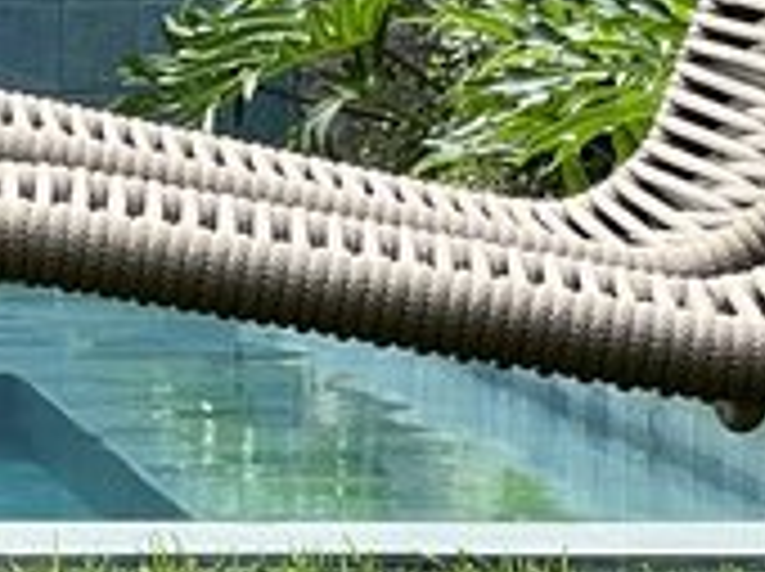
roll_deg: +0.1
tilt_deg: -2.3
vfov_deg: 3.6
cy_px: 133
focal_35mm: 417
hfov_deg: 4.7
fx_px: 9203
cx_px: -889
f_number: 2.8
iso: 32
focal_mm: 9
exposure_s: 1/145
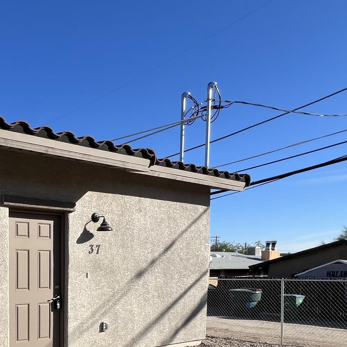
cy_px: 299
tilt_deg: -8.1
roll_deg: -1.9
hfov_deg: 46.2
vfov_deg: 48.2
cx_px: 20
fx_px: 352
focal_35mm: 31
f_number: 1.8
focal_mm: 1.57
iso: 32
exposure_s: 1/2222
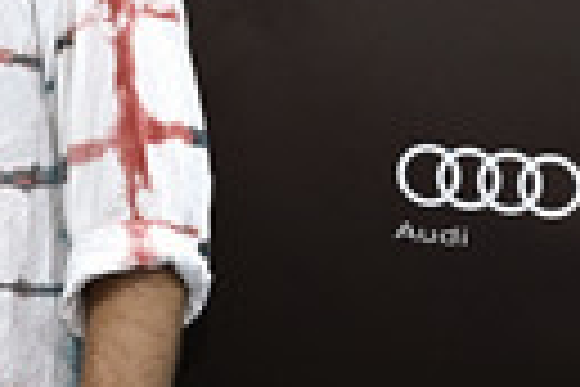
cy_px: 104
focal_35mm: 143
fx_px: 2304
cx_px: -357
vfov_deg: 9.6
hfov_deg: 13.3
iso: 800
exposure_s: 1/200
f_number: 6.3
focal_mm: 41
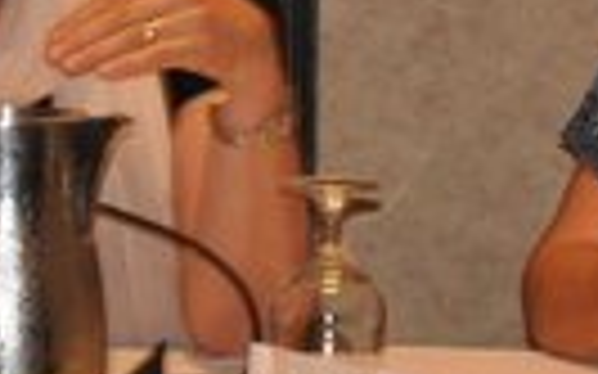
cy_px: -151
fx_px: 12551
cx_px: 378
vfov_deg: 1.7
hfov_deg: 2.7
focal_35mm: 770
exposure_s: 1/60
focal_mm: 105
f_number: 5.6
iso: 800
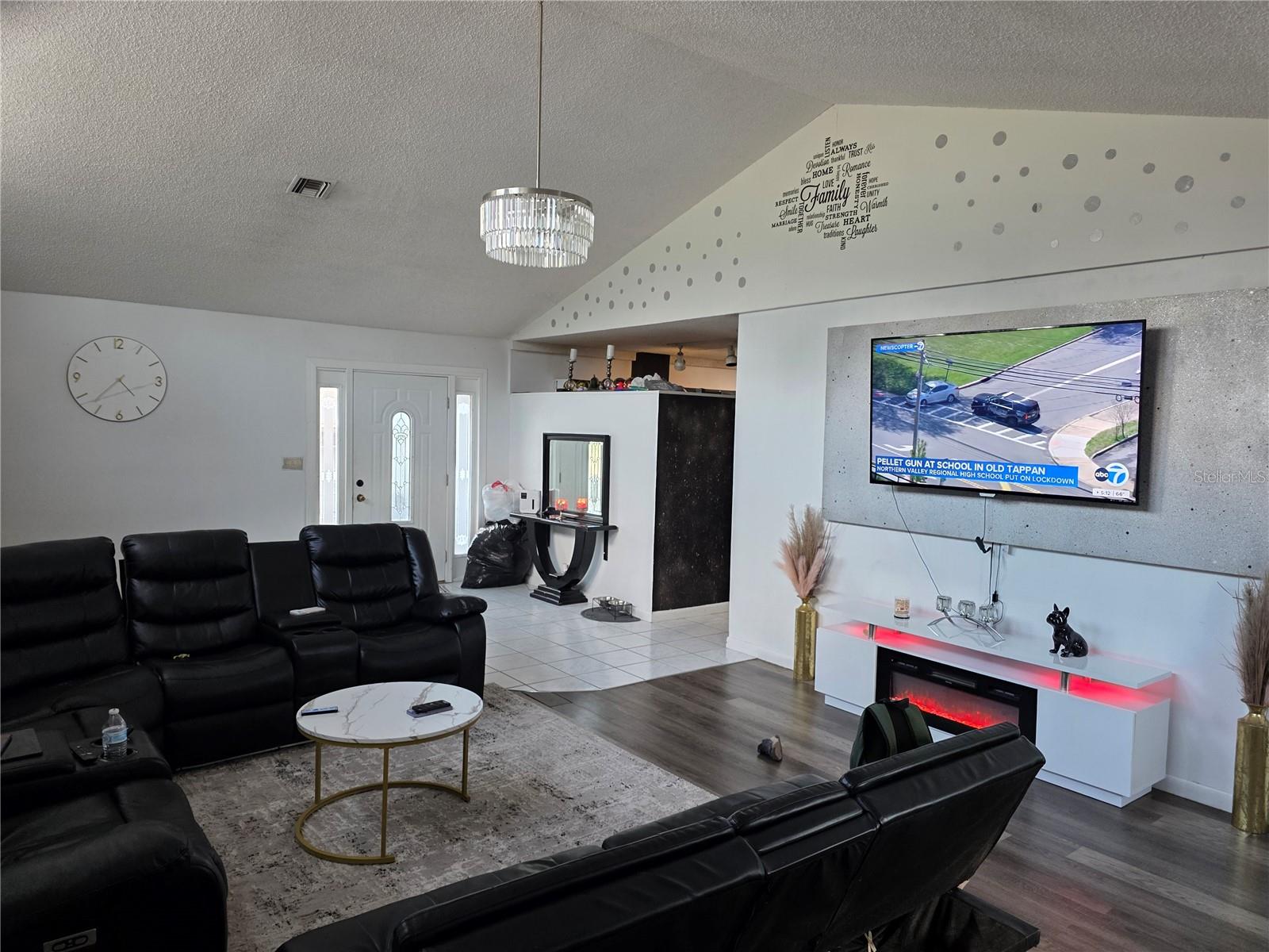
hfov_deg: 73.9
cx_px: 634
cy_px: 476
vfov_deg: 58.9
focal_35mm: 23
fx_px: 843
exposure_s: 1/120
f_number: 1.7
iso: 250
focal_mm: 6.3
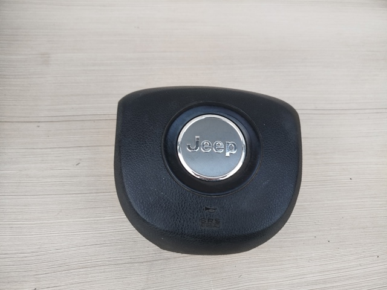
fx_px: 268
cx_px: 194
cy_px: 145
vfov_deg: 56.8
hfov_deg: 71.6
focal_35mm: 24
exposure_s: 1/33
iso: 160
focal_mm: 5.31
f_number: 1.7
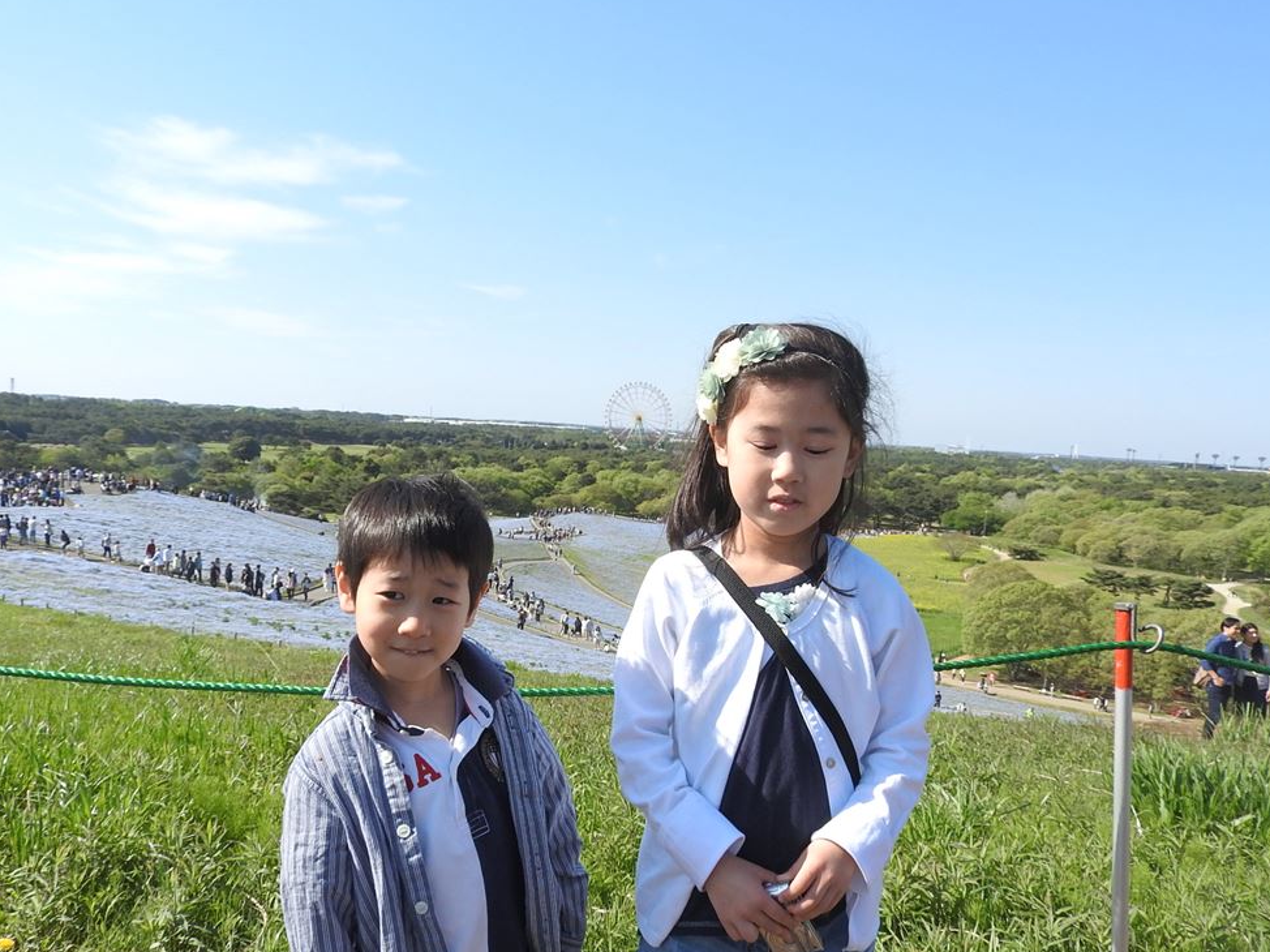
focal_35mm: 28
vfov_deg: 49.6
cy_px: 537
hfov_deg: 63.4
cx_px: 612
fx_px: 1027
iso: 100
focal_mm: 4.3
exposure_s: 1/800
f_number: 3.3
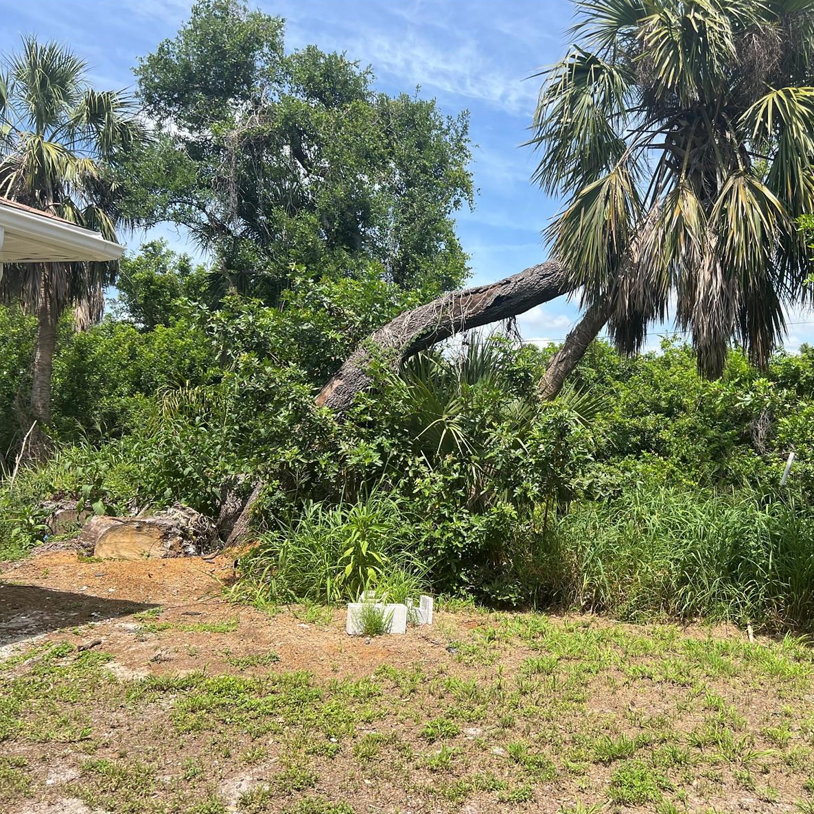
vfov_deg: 52.5
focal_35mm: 31
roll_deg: +0.7
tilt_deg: +2.8
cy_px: 406
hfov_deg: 51.5
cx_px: 544
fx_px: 825
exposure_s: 1/2299
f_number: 1.5
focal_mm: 5.7
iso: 50
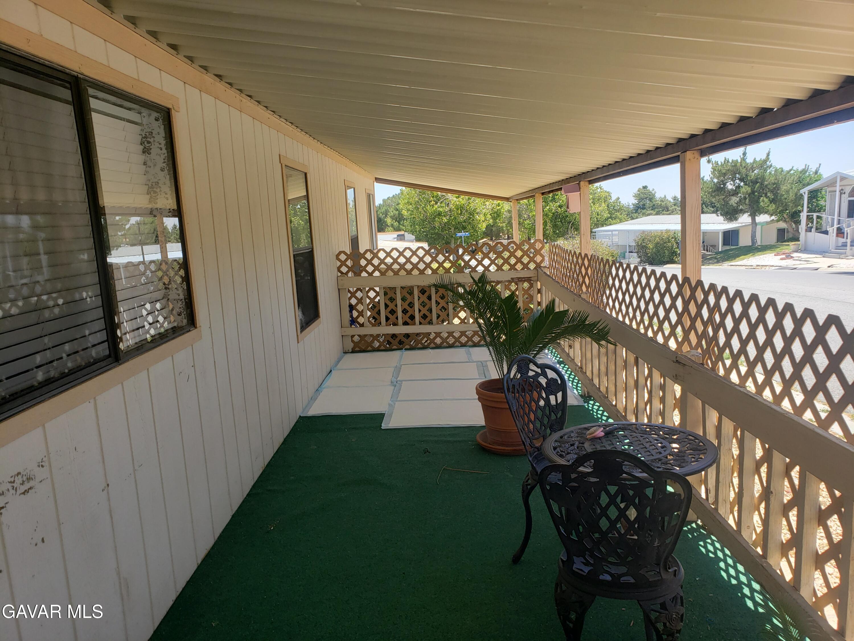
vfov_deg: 53.1
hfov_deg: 67.3
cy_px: 320
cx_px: 427
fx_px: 641
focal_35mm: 26
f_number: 2.4
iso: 50
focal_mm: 4.3
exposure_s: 1/325
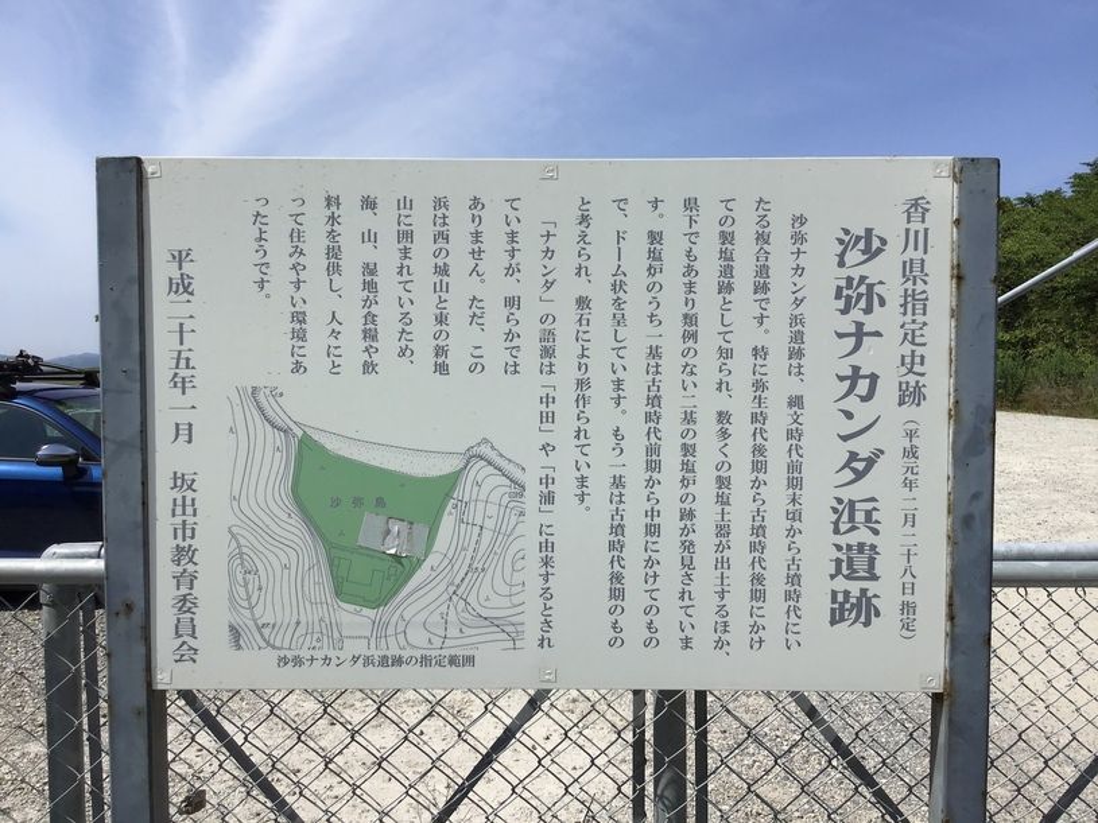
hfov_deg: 58.4
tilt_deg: -2.4
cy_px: 412
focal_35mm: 31
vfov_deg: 45.4
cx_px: 549
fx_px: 983
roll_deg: -0.5
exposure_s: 1/2262
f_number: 2.4
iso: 25
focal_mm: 3.3
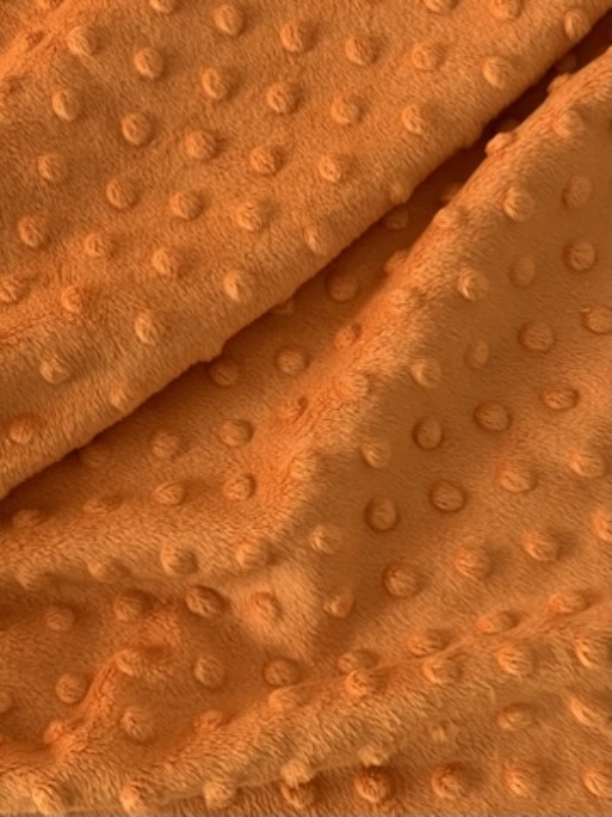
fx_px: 613
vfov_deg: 67.3
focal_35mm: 26
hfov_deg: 53.1
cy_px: 408
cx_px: 306
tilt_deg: -76.0
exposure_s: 1/60
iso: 125
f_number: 1.8
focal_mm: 4.25
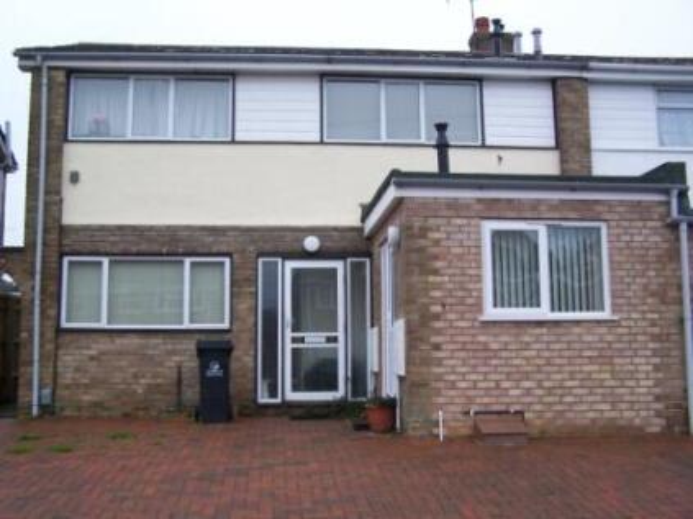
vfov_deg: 37.7
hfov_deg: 49.0
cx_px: 346
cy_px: 260
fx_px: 761
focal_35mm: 38
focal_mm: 6.3
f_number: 2.8
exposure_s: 1/125
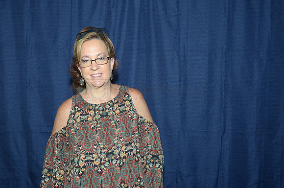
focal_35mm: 42
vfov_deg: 31.7
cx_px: 142
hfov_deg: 46.5
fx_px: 331
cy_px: 94
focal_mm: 28
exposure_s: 1/200
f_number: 8
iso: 160
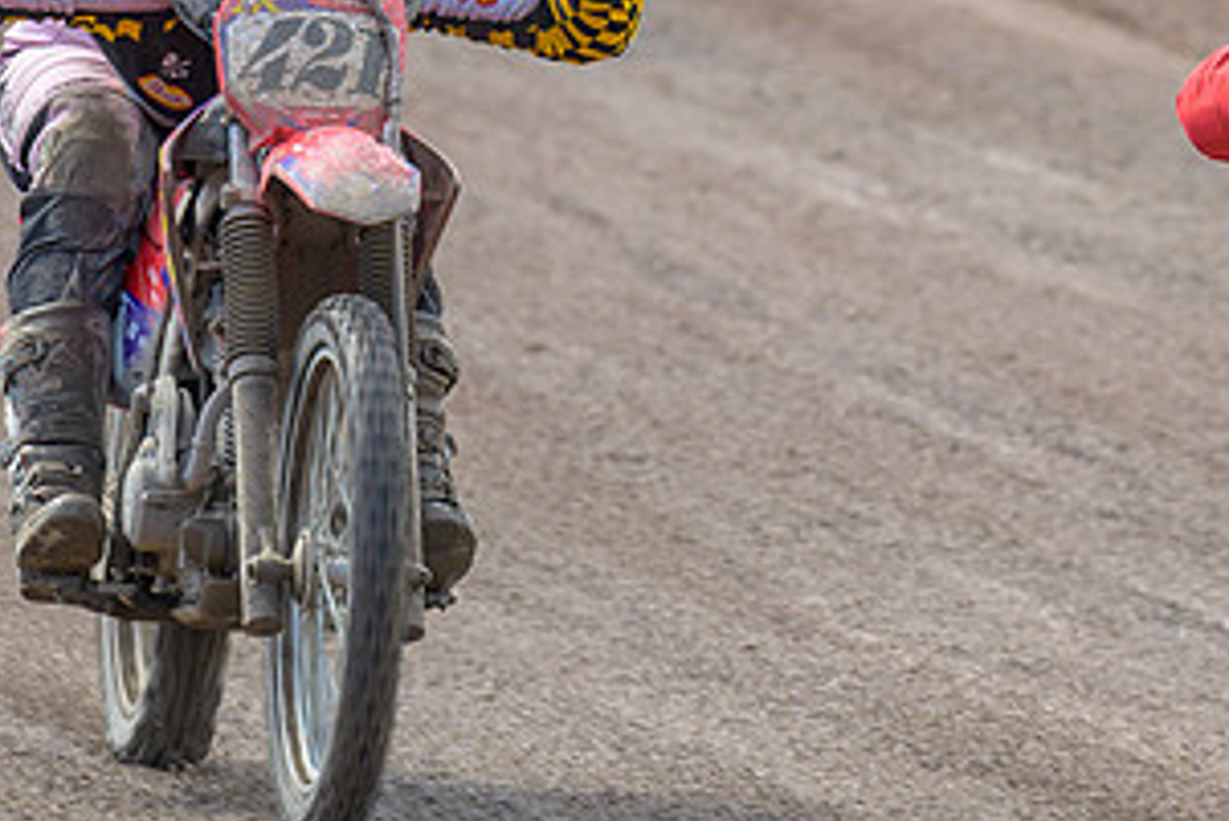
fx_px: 28245
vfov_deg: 1.7
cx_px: 1059
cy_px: 338
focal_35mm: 827
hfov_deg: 2.5
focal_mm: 190
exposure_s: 1/500
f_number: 4
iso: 125
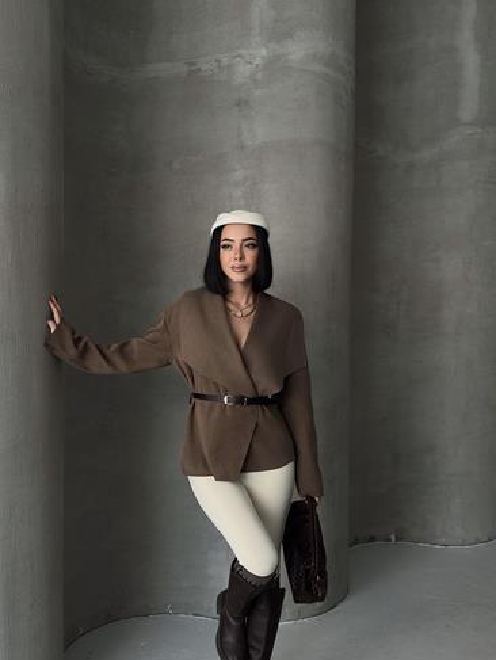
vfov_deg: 52.6
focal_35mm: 35
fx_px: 668
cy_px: 348
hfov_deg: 40.7
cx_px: 239
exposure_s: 1/60
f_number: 1.78
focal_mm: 6.86
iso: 125
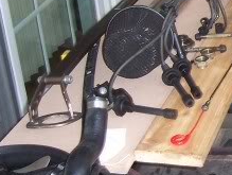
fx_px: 705
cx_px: 332
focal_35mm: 105
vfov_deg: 14.1
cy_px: 52
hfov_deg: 17.2
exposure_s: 1/60
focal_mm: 6
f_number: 3
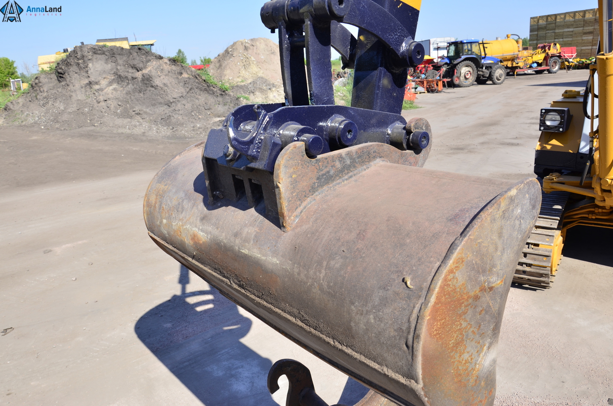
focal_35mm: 27
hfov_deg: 67.5
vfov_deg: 47.7
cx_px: 306
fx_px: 459
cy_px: 203
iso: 125
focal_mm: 18
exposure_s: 1/320
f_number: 7.1
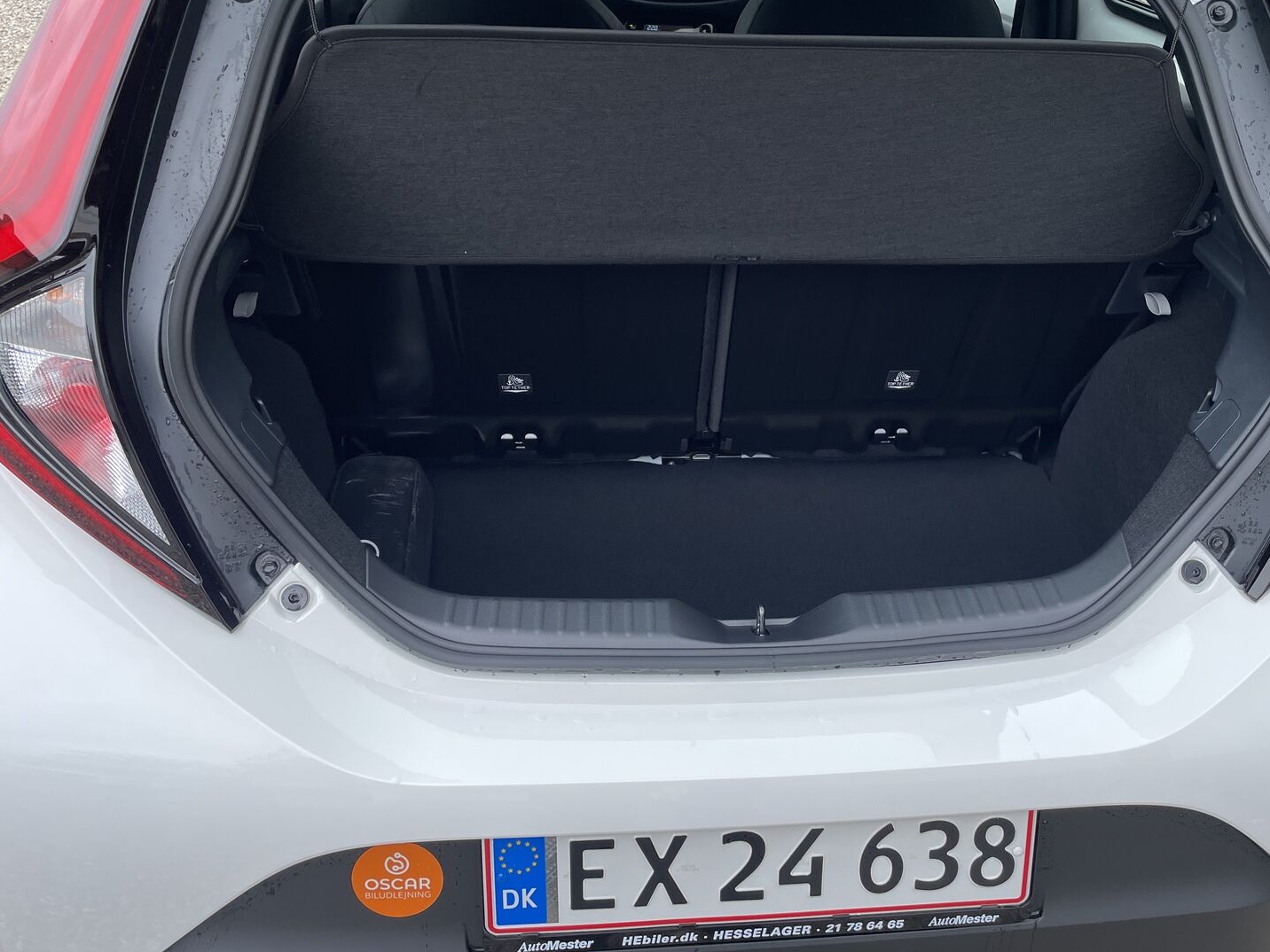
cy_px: 400
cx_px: 742
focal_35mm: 31
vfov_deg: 45.3
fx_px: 1137
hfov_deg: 58.0
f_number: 1.6
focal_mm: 4.2
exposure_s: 1/520
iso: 32
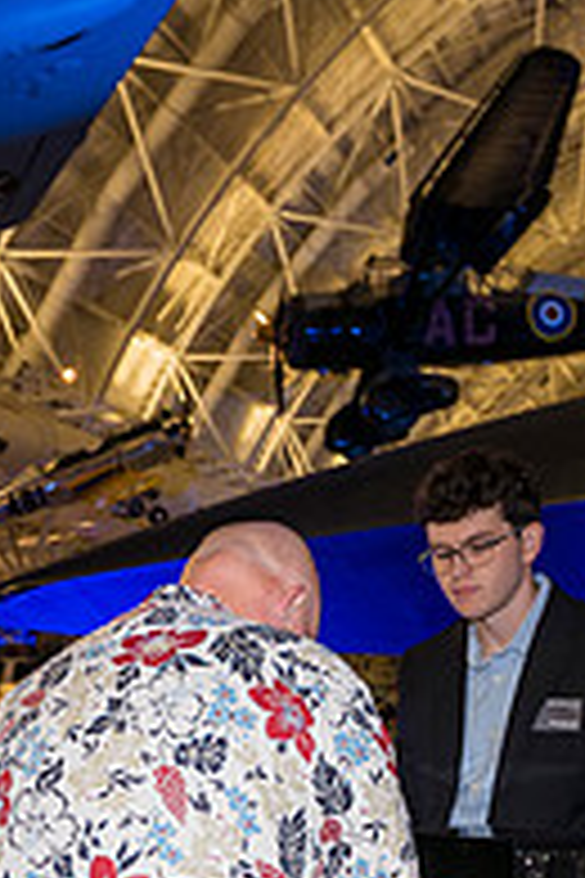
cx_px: 360
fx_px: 902
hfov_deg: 35.8
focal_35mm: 37
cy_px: 932
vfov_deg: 42.5
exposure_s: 1/40
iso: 110
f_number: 2.5
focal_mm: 16
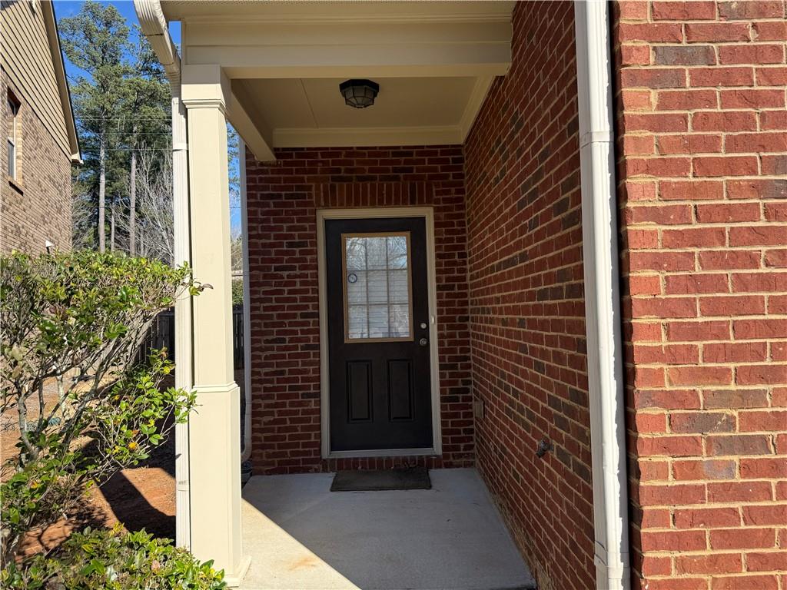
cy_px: 295
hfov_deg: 71.6
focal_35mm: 24
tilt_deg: +3.1
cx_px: 394
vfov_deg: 56.8
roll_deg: +1.7
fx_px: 546
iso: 80
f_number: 1.78
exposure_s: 1/2370
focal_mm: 6.76
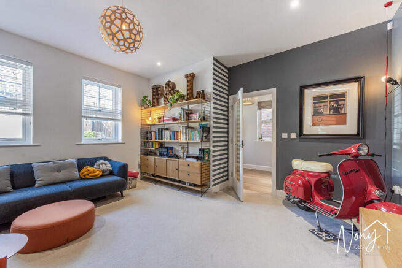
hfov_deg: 104.2
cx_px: 201
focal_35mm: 14
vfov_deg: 81.3
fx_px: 156
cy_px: 134
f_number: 7.1
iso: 400
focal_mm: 14
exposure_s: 1/25
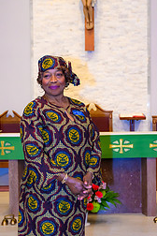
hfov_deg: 18.2
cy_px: 134
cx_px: 88
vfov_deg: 27.0
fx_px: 491
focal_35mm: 75
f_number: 2.8
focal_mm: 28
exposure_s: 1/125
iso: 1000
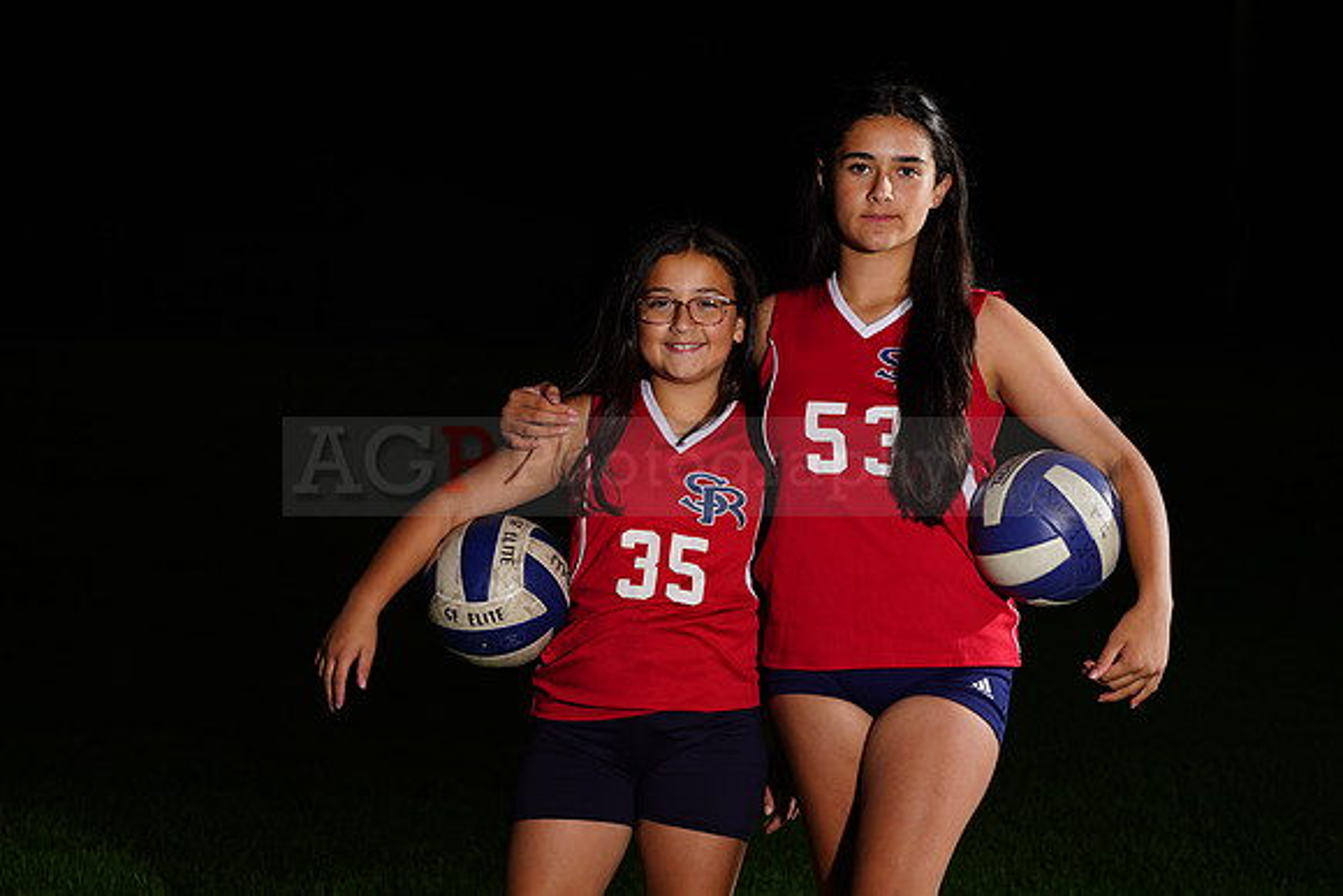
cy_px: 448
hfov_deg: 17.6
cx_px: 672
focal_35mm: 116
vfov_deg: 11.8
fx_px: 4328
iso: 400
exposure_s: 1/125
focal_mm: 116
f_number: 9
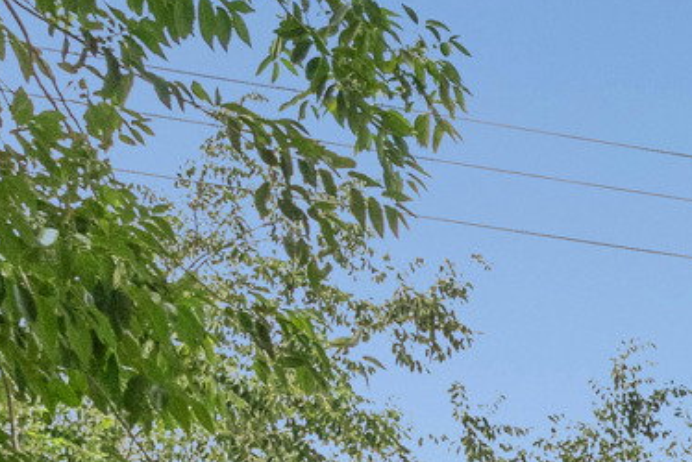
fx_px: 2892
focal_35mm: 150
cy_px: 1356
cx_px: 1847
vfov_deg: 8.0
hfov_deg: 10.8
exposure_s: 1/1000
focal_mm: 22.5
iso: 1600
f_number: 8
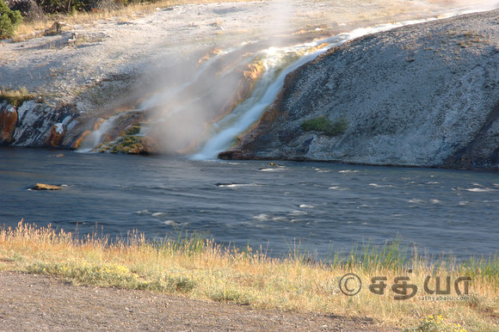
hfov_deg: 19.5
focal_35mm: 105
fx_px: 1455
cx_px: 250
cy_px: 166
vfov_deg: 13.0
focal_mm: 70
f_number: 29
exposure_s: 1.6
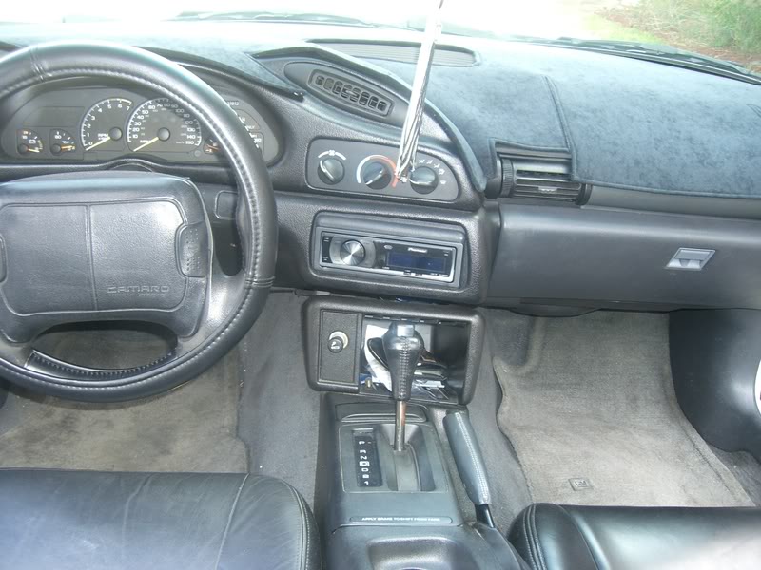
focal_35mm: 38
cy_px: 285
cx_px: 380
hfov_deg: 49.0
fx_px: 835
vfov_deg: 37.7
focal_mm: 6.2
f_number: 2.7
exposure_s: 1/60
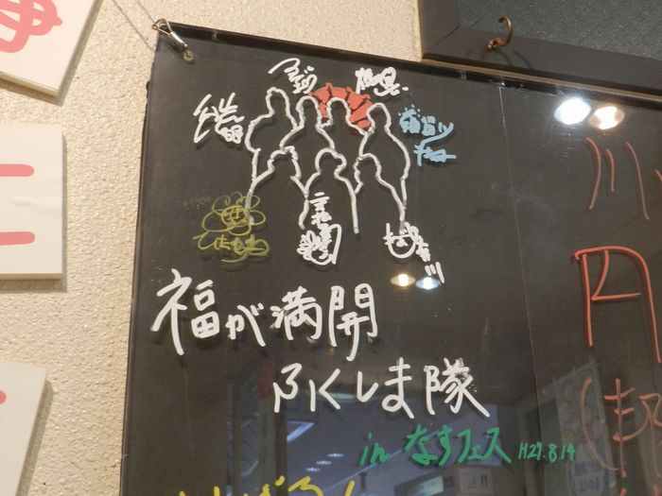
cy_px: 248
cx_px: 331
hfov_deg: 41.2
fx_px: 880
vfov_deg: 31.5
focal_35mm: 46
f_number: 4.2
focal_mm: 8.1
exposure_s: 1/25
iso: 400
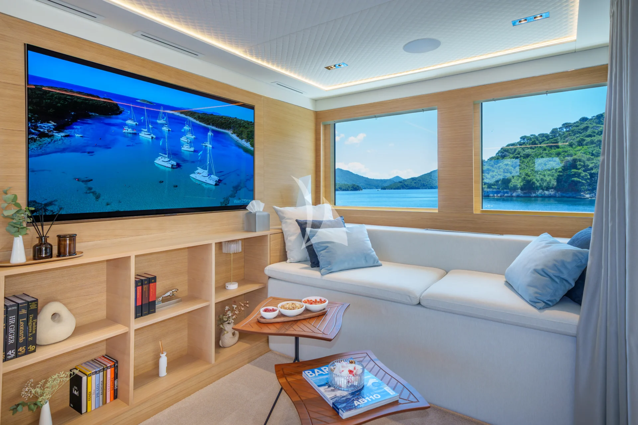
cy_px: 212
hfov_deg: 86.9
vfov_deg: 64.6
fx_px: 337
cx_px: 319
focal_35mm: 19
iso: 320
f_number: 5.6
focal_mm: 19
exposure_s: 1/125
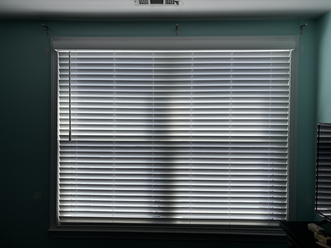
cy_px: 124
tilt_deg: -1.7
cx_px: 166
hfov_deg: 67.3
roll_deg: +0.0
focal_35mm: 26
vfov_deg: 53.1
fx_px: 249
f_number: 1.6
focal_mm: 5.96
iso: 50
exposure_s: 1/539
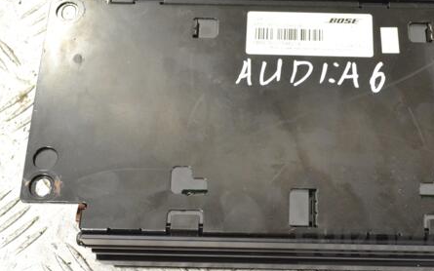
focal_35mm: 66
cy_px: 111
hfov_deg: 30.9
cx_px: 277
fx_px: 781
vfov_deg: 19.7
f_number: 7.1
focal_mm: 32
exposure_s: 1/200
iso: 3200
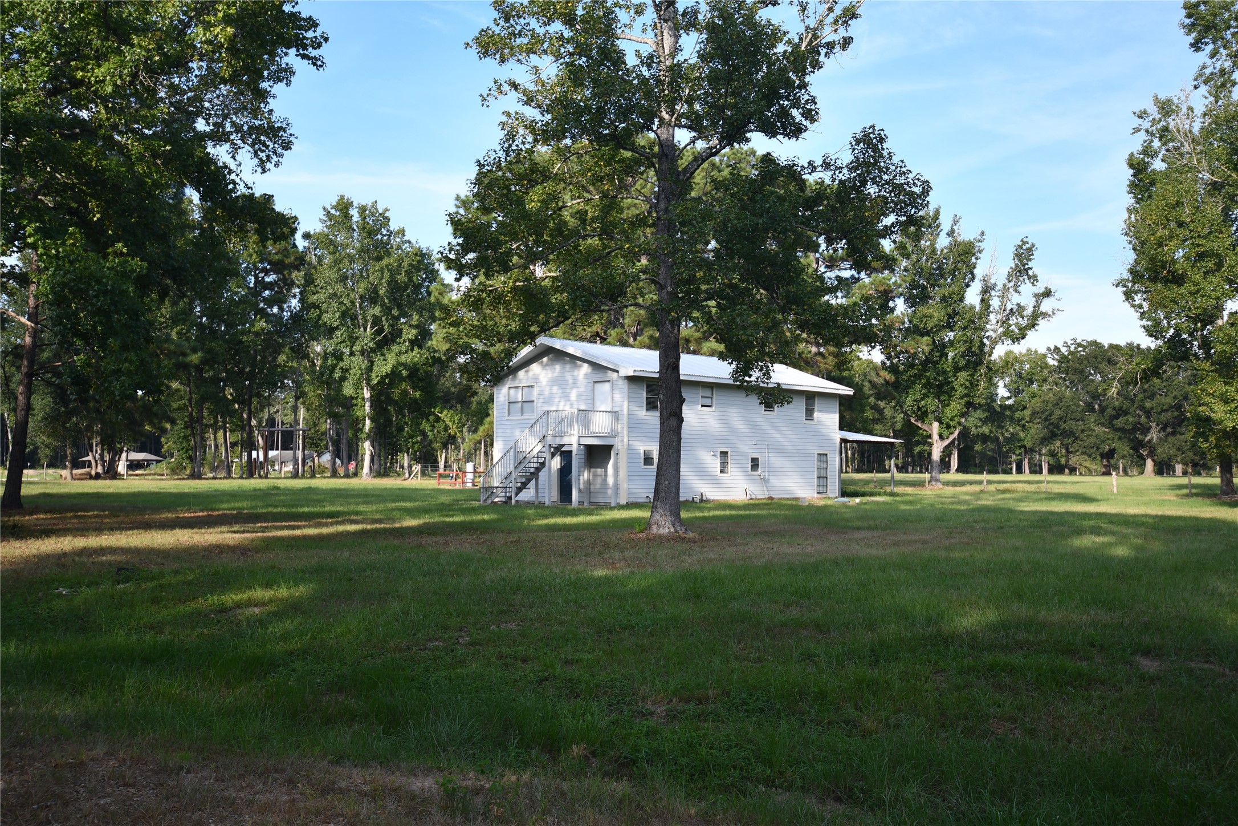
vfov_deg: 40.0
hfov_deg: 57.2
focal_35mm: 33
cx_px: 619
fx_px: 1135
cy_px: 413
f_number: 4.5
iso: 100
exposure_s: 1/250
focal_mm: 22
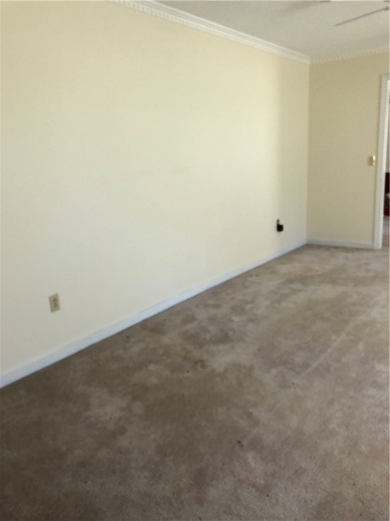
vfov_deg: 63.4
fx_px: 421
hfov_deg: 49.7
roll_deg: +3.4
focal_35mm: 28
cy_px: 260
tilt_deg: -13.4
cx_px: 195
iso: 40
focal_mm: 3.99
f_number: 1.8
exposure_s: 1/15
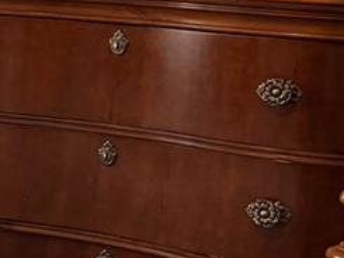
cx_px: -517
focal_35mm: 141
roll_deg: -2.0
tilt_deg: -3.1
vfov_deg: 10.5
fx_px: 1402
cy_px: 15
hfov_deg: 11.3
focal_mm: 6.76
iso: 200
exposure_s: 1/120
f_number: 1.78
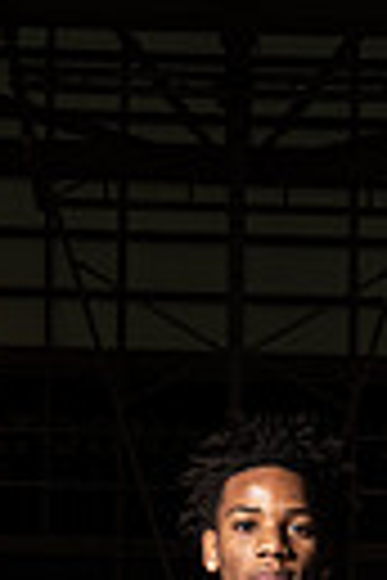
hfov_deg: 8.7
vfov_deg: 12.3
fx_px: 2531
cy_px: 931
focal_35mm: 157
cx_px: 324
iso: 320
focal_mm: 45
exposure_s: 1/200
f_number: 14
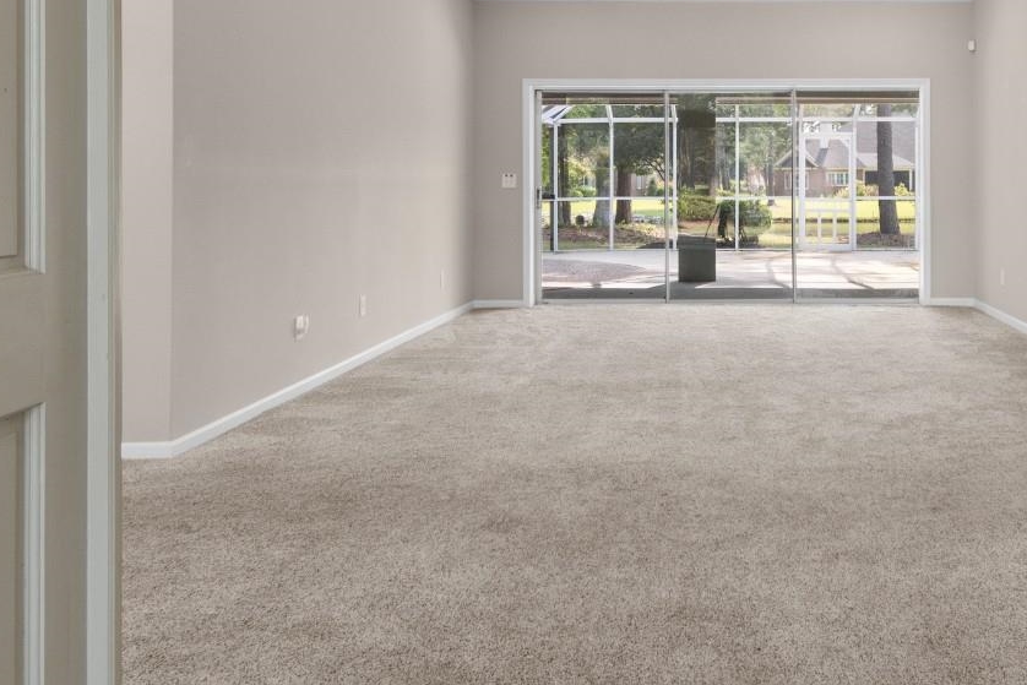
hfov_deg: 61.2
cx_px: 727
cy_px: 172
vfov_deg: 43.5
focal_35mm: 29
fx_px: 827
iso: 100
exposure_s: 1/13
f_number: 4.5
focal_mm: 10
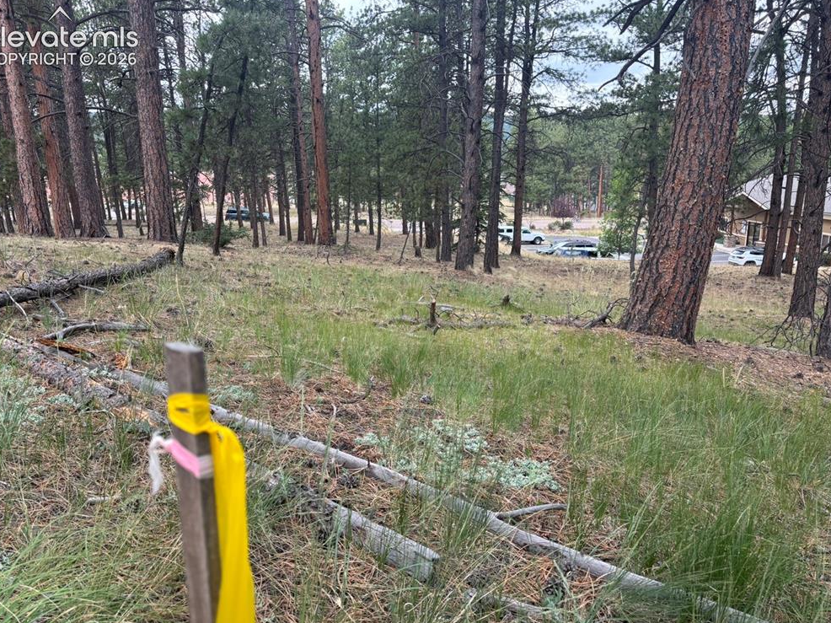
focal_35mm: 27
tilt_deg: -15.7
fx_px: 648
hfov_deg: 65.3
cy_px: 314
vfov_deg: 51.3
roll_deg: -0.1
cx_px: 405
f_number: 1.6
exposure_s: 1/202
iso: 50
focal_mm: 5.96
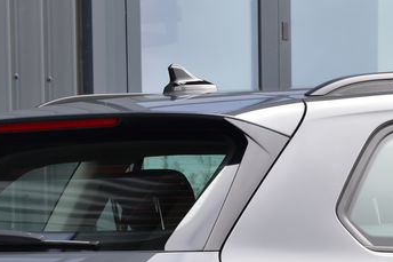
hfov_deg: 9.4
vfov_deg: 6.2
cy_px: 380
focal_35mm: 218
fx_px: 2379
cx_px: 154
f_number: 9
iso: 400
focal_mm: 50
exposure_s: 1/100
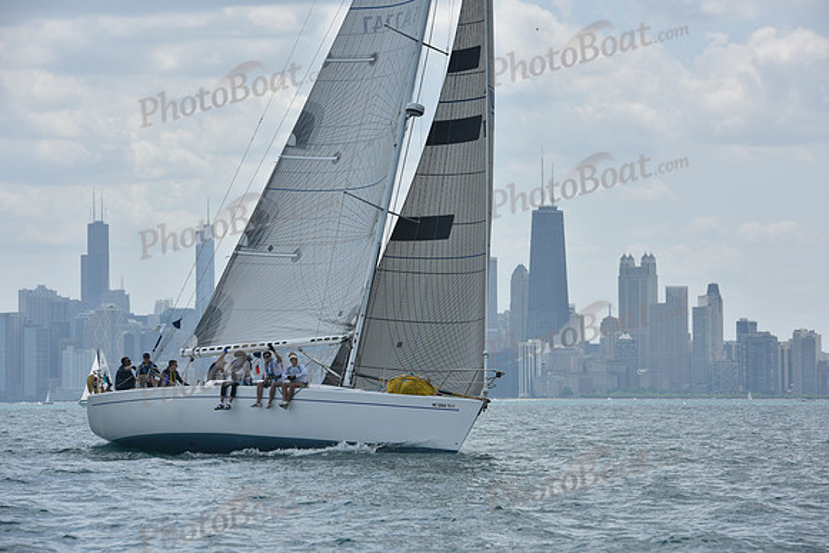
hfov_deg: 14.2
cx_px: 414
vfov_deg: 9.5
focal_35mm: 145
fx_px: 3340
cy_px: 276
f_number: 9
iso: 250
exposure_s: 1/1250
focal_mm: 145
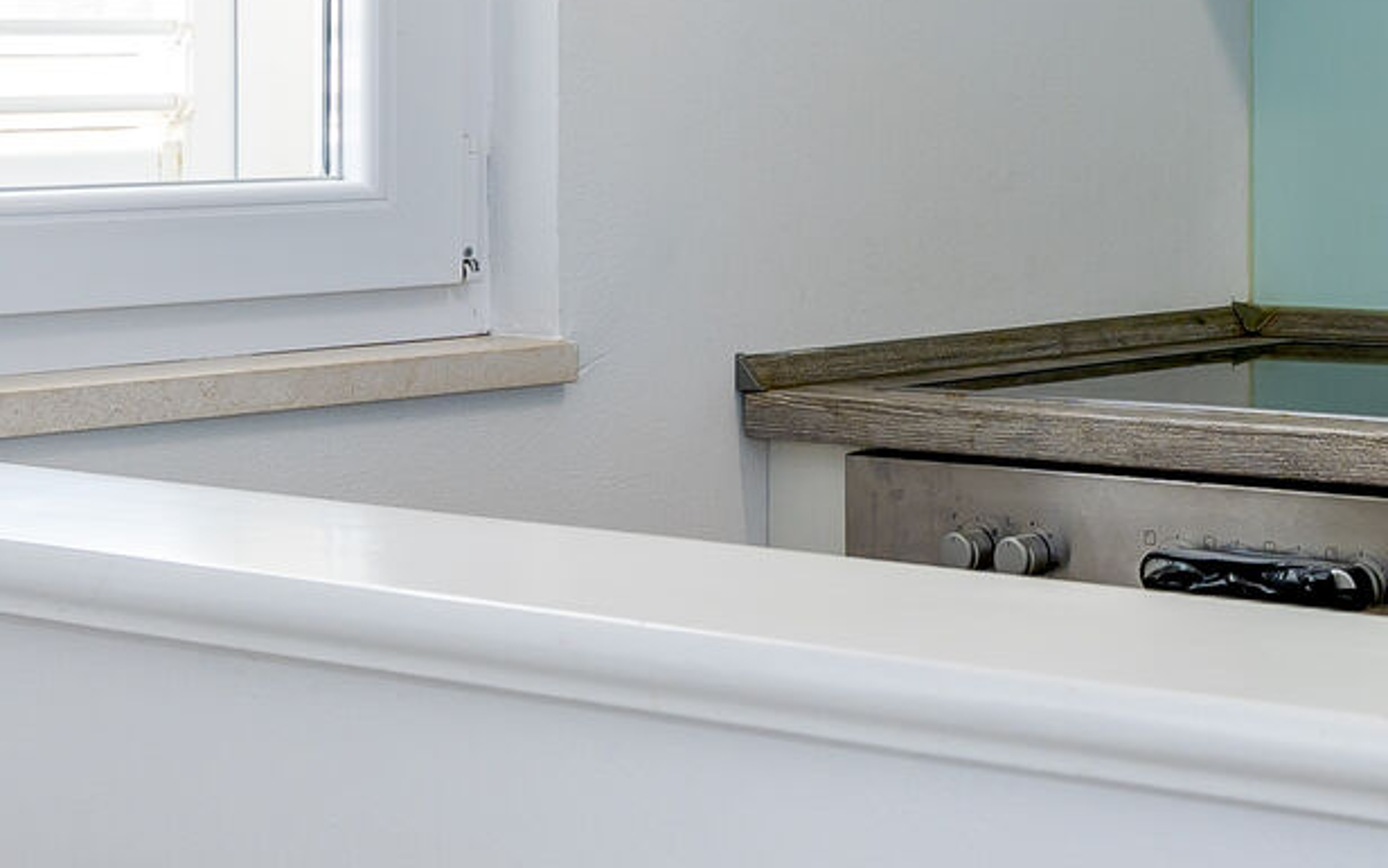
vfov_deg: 14.7
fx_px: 3329
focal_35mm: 88
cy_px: 46
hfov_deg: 22.1
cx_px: 1586
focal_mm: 19
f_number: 7.1
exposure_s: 1/25
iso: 100
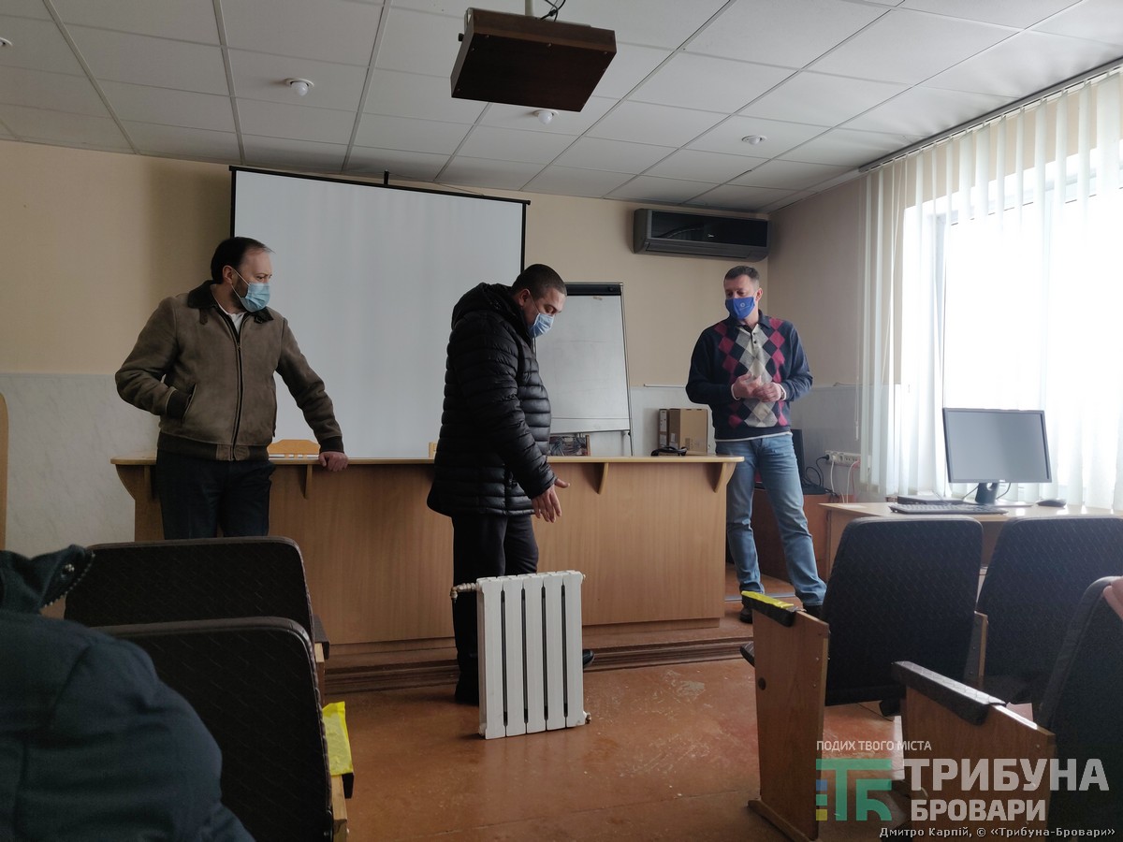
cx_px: 562
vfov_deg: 54.9
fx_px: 811
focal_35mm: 25
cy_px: 421
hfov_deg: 69.4
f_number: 1.7
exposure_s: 1/50
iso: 125
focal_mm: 4.25
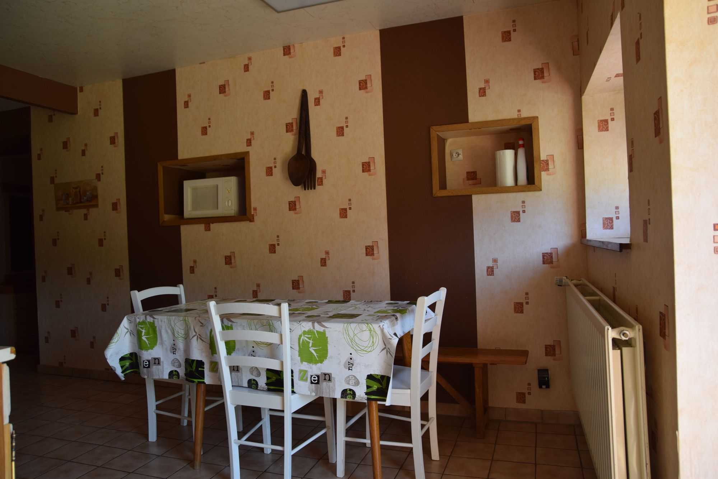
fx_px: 509
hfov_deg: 70.4
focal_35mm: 26
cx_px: 359
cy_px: 240
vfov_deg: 50.4
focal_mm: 17
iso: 400
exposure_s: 1/100
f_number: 5
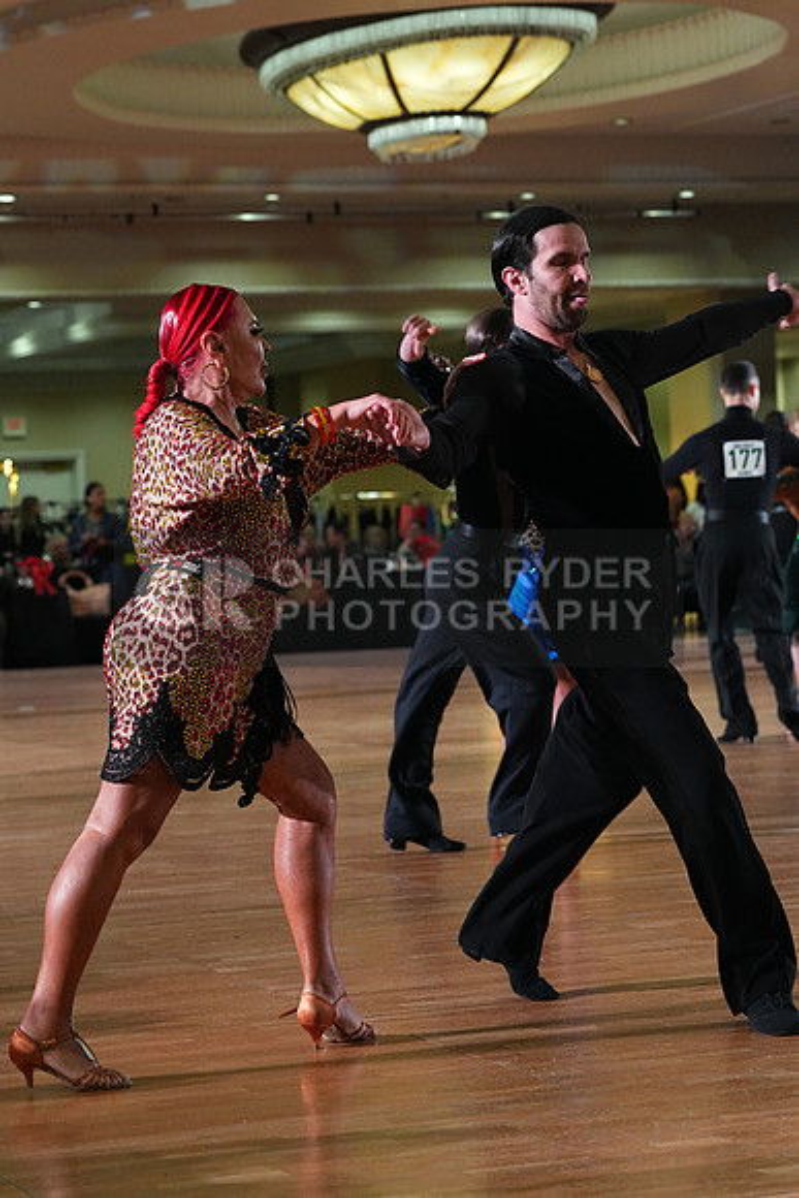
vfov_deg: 20.6
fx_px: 3294
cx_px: 400
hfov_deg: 13.8
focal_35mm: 99
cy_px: 599
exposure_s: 1/400
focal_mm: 99
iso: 8000
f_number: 5.6
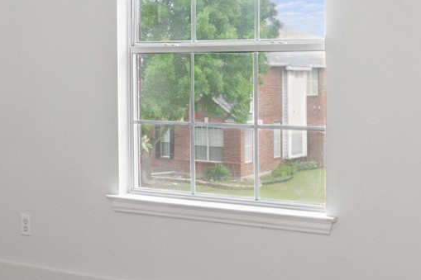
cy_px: 134
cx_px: 100
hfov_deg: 30.8
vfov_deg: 21.2
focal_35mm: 64
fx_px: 748
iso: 200
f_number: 9
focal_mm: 10
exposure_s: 1.6
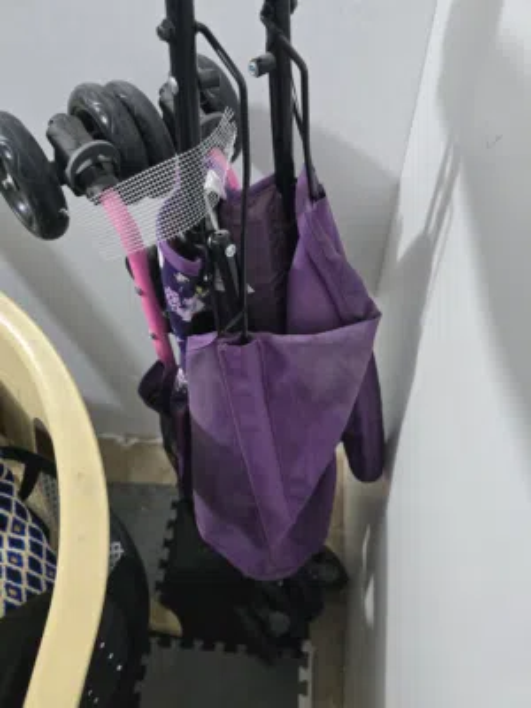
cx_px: 266
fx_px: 470
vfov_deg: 73.9
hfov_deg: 58.9
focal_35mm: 23
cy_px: 354
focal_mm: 6.3
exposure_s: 1/100
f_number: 1.7
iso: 800
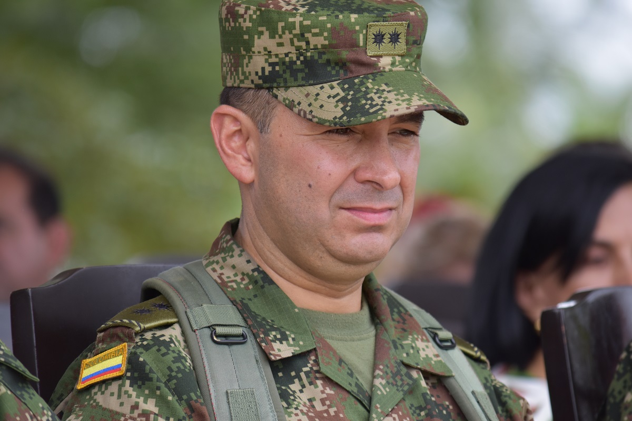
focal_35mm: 330
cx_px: 316
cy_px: 210
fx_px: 5793
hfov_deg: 6.2
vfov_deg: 4.2
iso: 400
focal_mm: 220
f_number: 5.6
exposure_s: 1/500
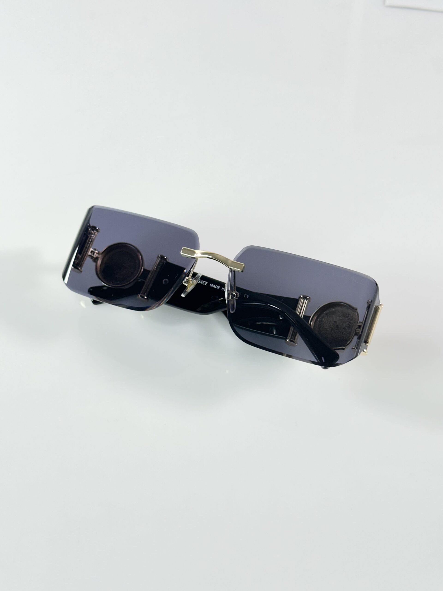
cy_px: 296
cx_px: 222
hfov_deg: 30.3
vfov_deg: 39.7
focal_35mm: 48
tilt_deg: -53.5
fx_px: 819
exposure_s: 1/100
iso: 80
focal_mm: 6.86
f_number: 1.78
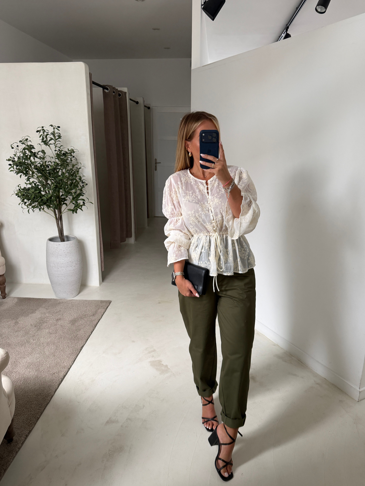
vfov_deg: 69.4
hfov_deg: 54.9
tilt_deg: -15.2
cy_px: 241
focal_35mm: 25
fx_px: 351
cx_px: 188
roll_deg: -0.3
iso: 200
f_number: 1.78
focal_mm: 6.76
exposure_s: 1/111
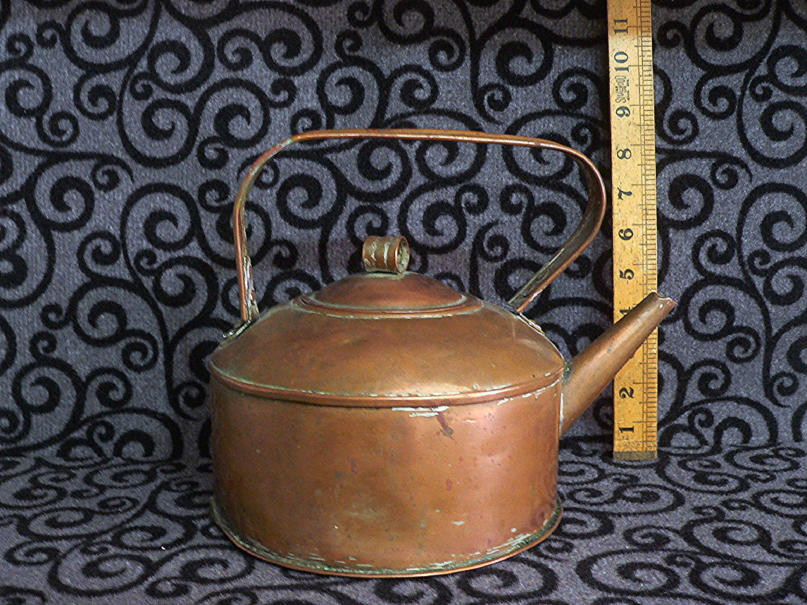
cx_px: 404
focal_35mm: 36
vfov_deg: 39.7
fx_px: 839
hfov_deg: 51.4
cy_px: 302
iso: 400
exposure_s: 1/5
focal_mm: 6
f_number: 2.8
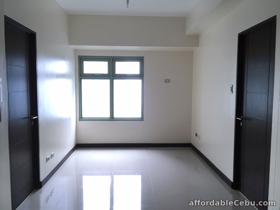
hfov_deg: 61.7
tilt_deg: -4.6
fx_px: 235
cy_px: 105
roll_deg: +0.0
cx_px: 140
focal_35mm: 29
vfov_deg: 48.2
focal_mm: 4.15
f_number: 2.2
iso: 32
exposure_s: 1/30
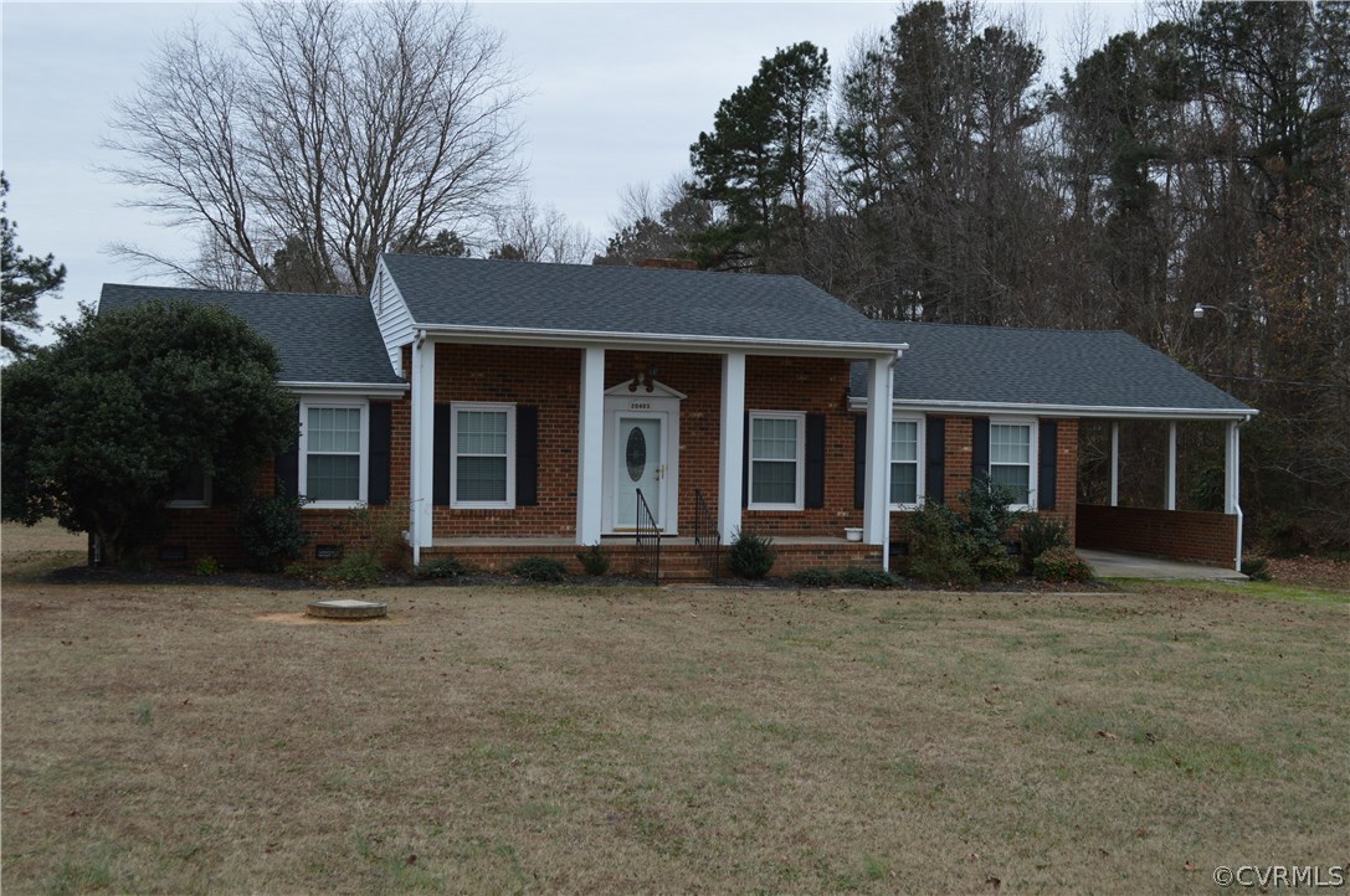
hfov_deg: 49.6
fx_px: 1461
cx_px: 675
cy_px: 448
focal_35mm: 39
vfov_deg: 34.1
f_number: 5.6
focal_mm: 26
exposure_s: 1/125
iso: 200
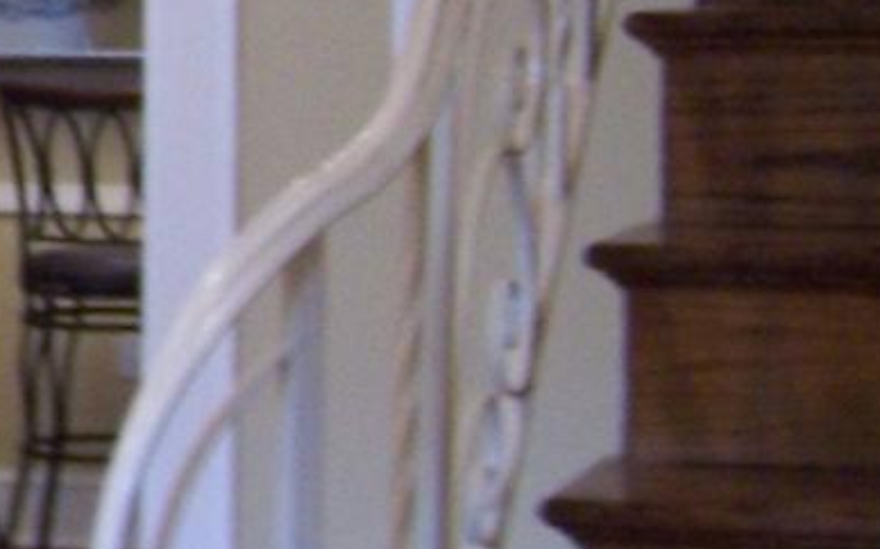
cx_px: -803
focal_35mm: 172
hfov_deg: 11.2
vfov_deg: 7.6
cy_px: 84
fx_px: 4123
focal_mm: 6.3
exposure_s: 1/15
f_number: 2.8
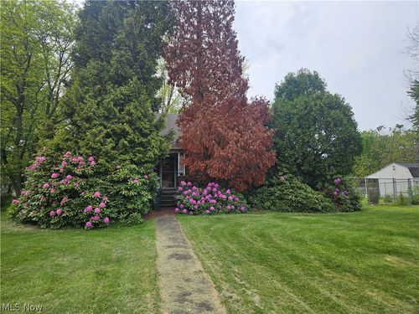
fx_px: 278
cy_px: 157
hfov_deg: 73.9
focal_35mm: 23
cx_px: 210
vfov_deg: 58.9
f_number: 1.8
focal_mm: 5.4
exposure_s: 1/1465
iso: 25
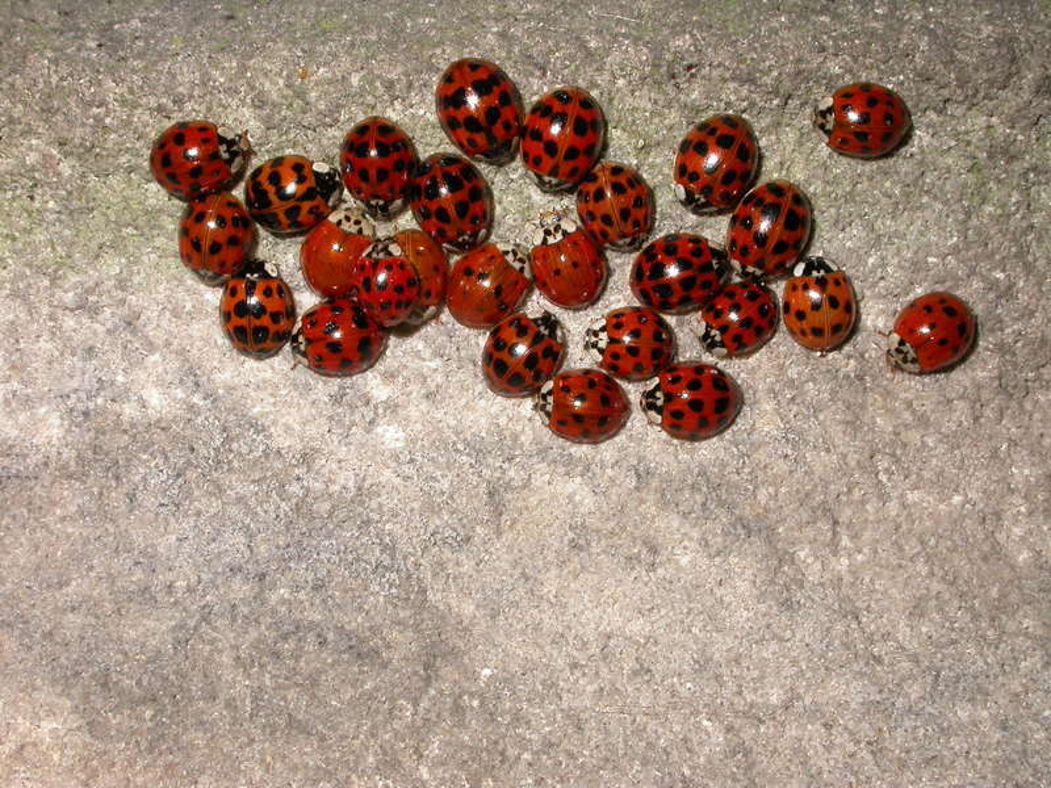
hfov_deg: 31.2
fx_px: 1882
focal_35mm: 62
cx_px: 526
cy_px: 394
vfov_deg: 23.7
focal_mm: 12.9
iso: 100
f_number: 9
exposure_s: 1/60.3
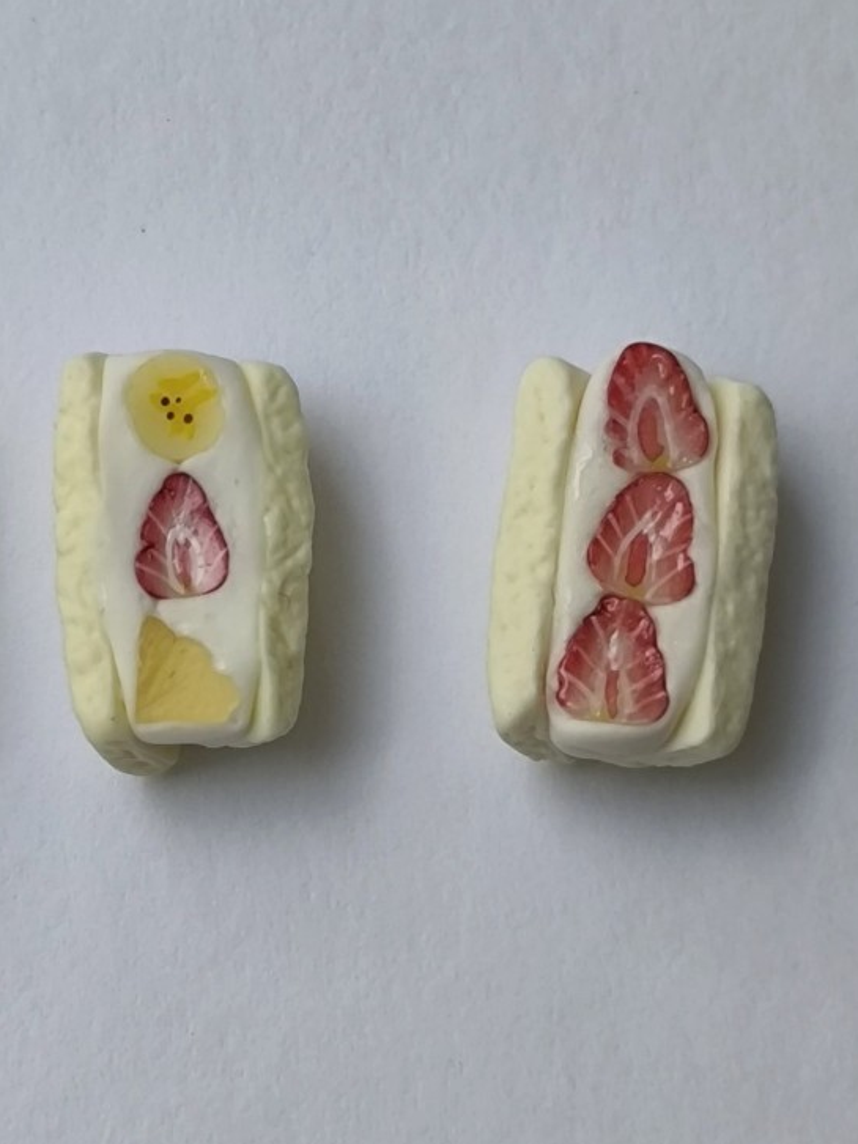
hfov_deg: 18.1
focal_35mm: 81
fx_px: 2678
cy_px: 500
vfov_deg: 24.1
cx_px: 198
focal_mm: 6.14
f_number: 1.65
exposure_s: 1/100
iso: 80
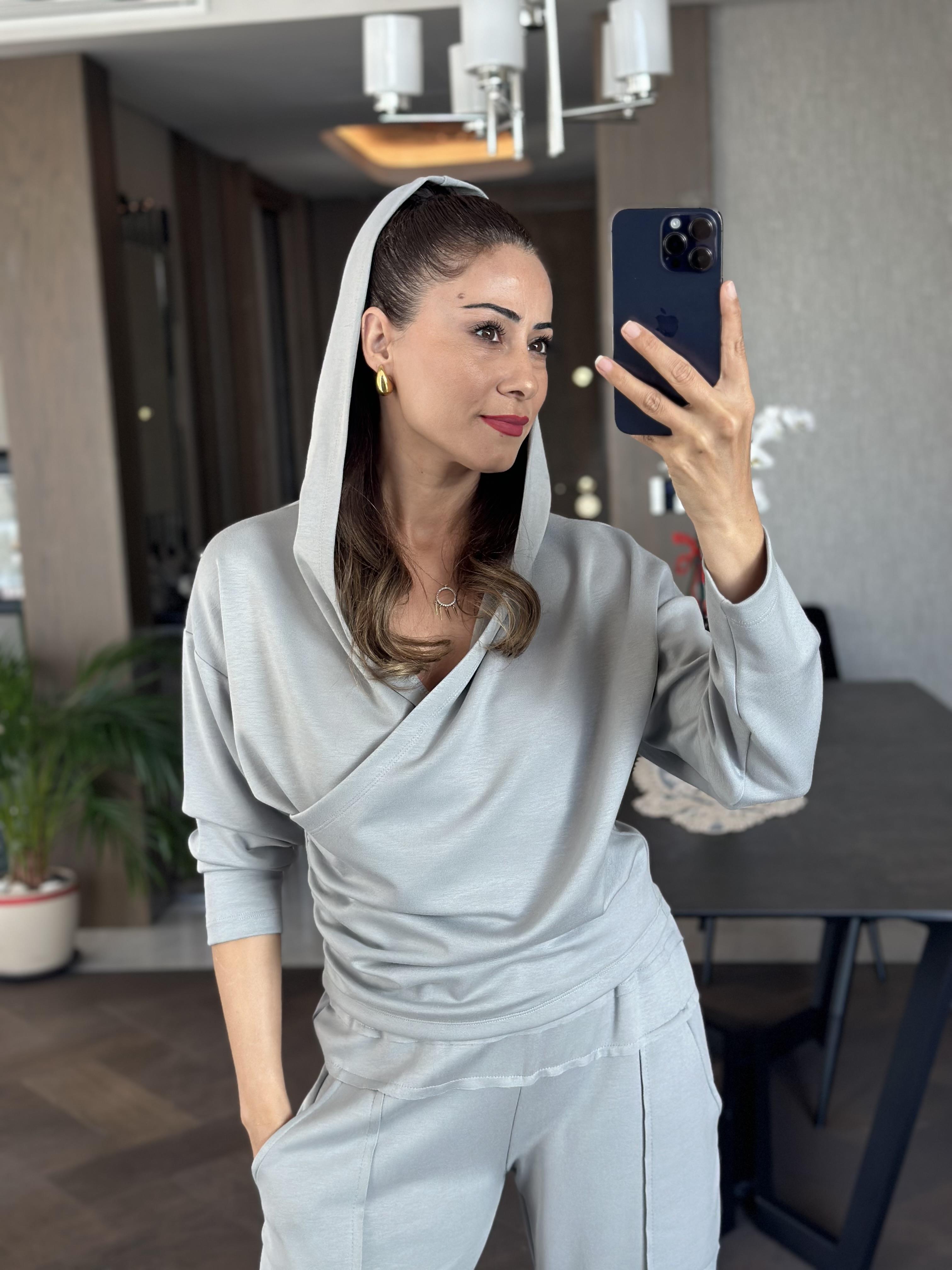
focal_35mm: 48
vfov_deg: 39.7
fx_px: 1760
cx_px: 476
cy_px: 635
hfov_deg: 30.3
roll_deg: +3.9
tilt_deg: -15.8
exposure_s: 1/105
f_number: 1.78
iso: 125
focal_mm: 6.86
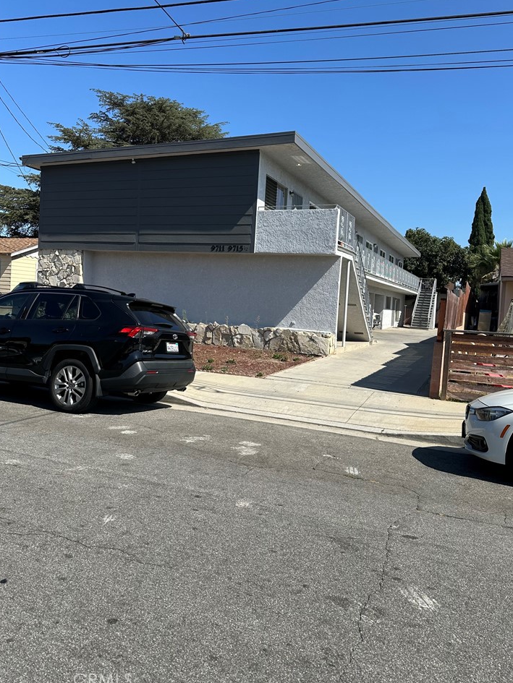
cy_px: 320
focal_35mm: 26
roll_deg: -2.8
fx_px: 514
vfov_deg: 67.2
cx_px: 271
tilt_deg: -1.3
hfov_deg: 53.0
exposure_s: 1/4016
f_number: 1.78
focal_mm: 6.86
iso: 80
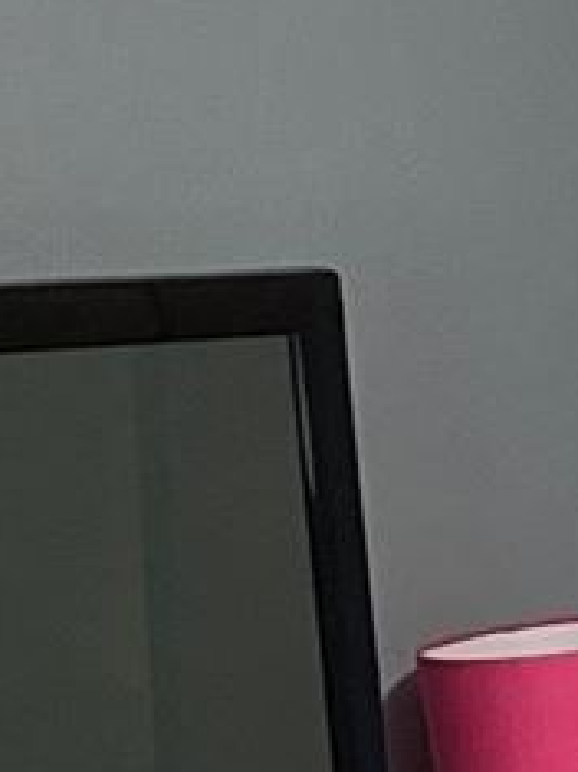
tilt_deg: -11.9
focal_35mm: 170
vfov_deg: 11.4
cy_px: 963
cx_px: 1731
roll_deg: +2.7
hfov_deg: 7.6
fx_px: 3788
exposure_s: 1/40
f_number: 1.6
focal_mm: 4.2
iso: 400
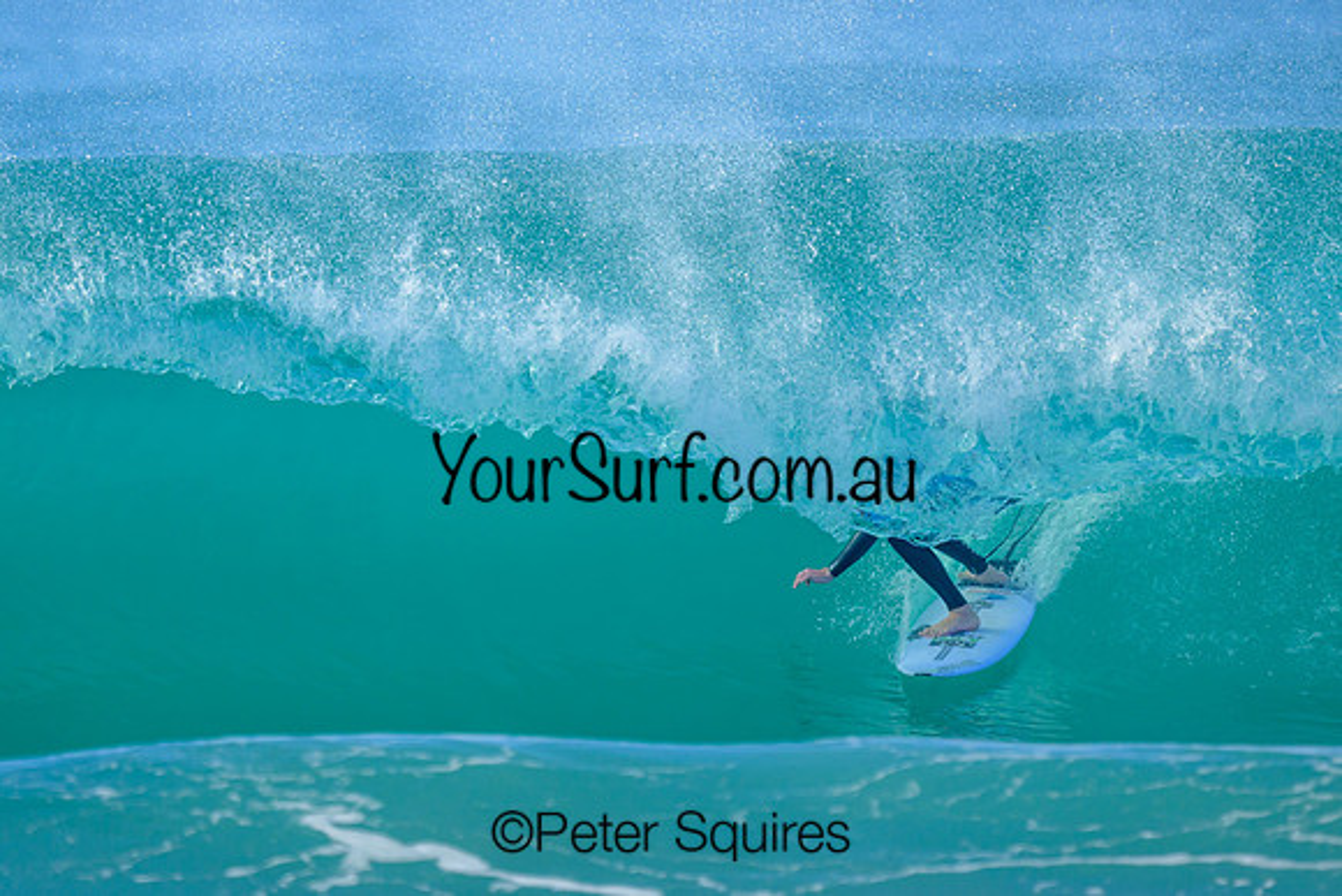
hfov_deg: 1.9
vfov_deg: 1.3
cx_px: 571
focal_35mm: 1098
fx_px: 40944
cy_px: 309
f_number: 6.3
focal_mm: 800
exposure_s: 1/2000
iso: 450
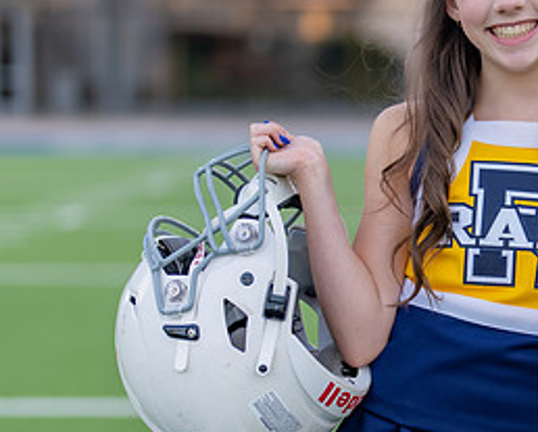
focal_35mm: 125
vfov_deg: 12.4
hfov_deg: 15.1
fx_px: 1993
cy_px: 231
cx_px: 534
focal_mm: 50
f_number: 1.2
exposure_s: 1/500
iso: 100
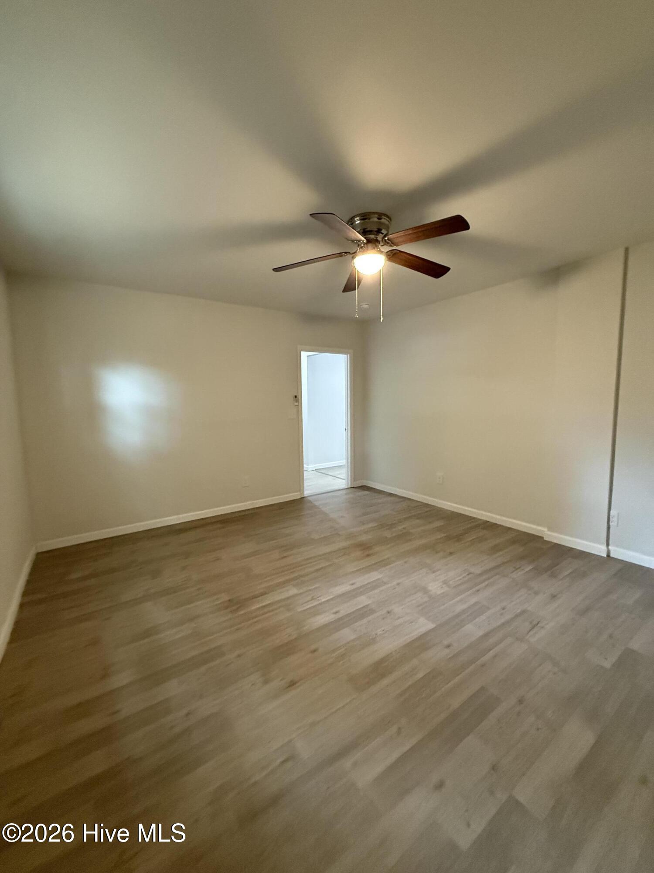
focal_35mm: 14
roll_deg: +0.8
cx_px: 327
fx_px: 353
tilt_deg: -6.2
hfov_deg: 85.7
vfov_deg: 102.1
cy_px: 436
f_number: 2.2
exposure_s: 1/60
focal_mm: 2.22
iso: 640
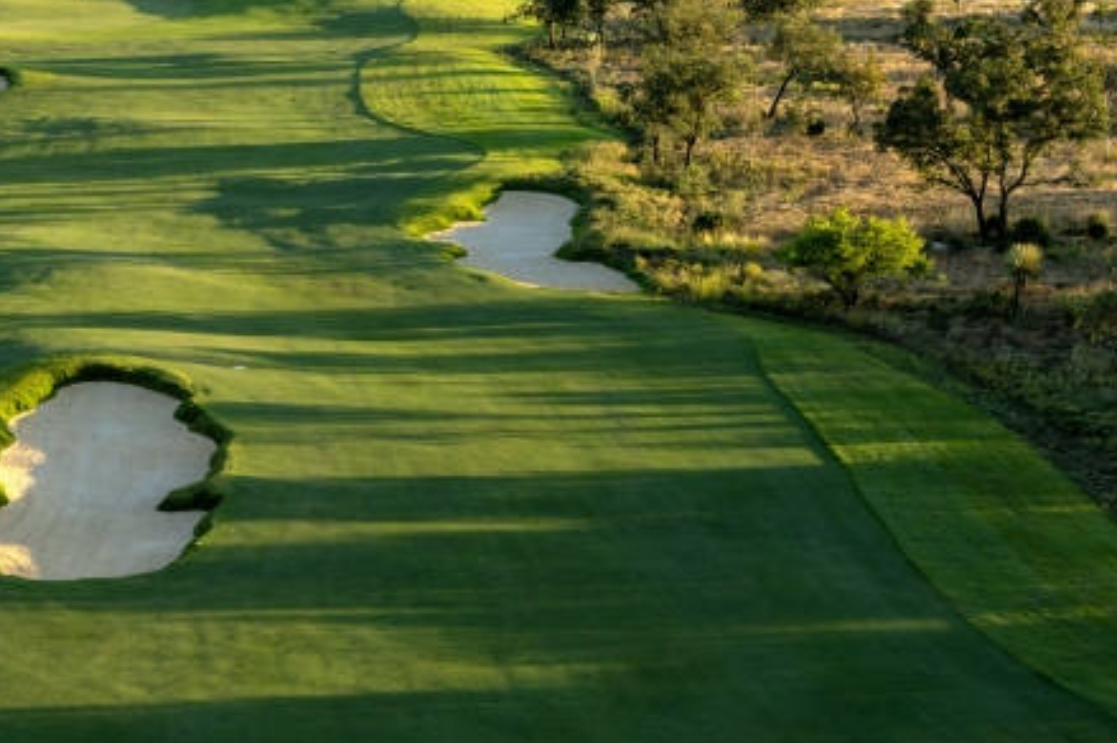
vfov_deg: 11.8
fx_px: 3534
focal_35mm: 114
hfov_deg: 17.5
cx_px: -41
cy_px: -66
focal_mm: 50
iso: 100
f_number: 10
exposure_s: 1/125
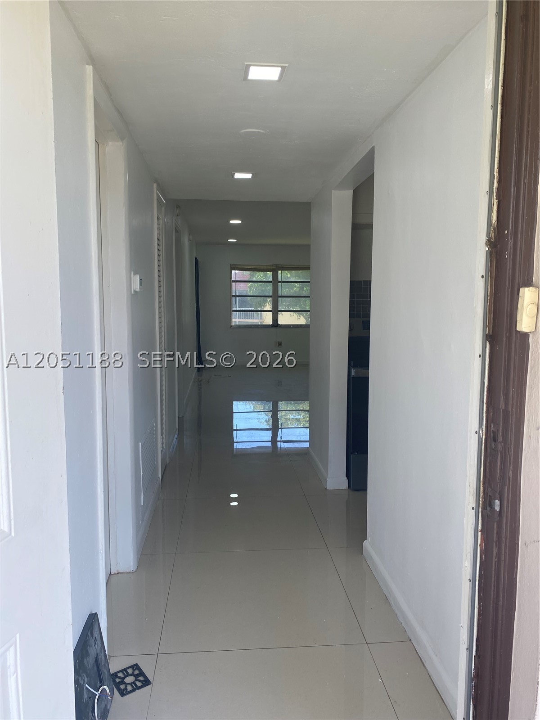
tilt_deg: -4.8
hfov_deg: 53.1
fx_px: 541
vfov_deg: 67.3
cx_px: 270
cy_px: 360
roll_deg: -1.1
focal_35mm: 26
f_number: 1.8
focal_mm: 4.25
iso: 32
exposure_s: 1/197
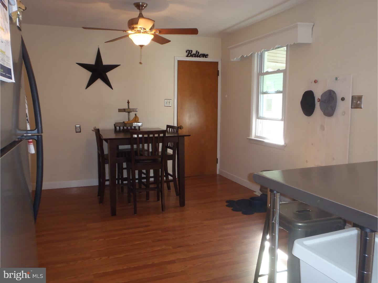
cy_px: 142
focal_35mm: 28
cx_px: 189
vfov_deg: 49.7
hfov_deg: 63.4
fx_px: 306
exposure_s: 1/30
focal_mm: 5
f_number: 3.5
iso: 125
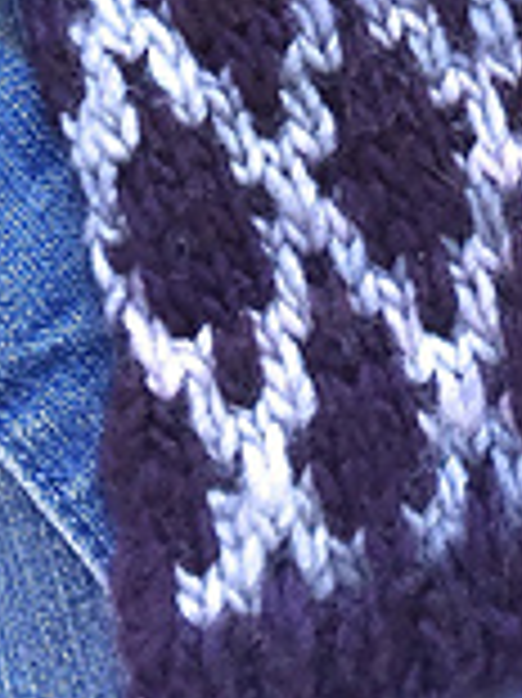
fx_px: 2416
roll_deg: +19.6
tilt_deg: -18.4
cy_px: -374
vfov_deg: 15.1
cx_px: 513
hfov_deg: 12.2
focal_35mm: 120
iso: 40
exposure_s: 1/120
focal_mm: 4.15
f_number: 2.2
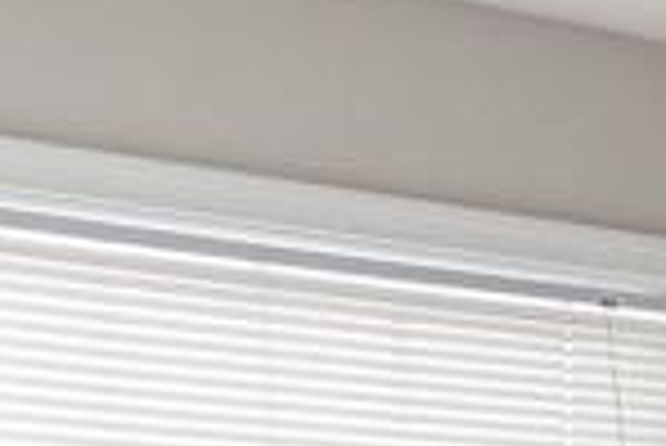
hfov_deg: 10.3
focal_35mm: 104
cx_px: 2192
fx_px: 1926
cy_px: 719
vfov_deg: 12.4
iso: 1250
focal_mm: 15
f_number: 3.5
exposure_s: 1/200
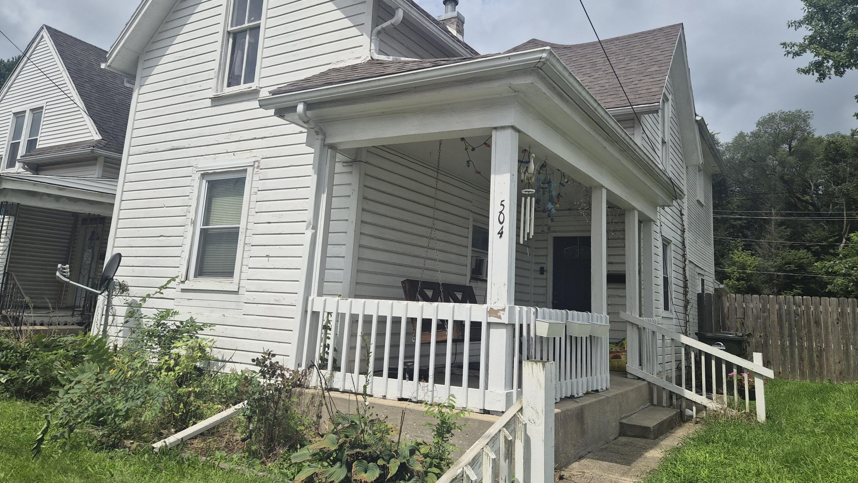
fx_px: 592
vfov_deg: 44.2
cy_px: 193
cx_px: 436
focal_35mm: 26
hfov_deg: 71.9
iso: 80
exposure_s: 1/7696
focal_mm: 5.4
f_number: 1.8
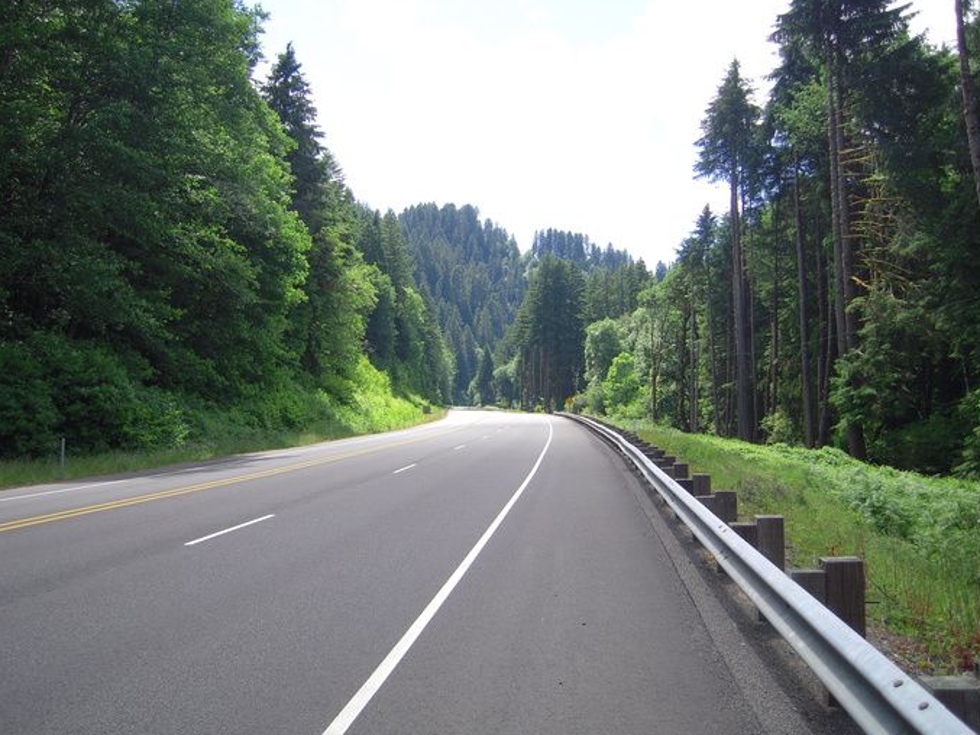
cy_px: 352
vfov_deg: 46.8
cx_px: 476
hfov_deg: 59.9
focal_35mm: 30
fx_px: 849
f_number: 5.4
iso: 100
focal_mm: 5
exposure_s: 1/160
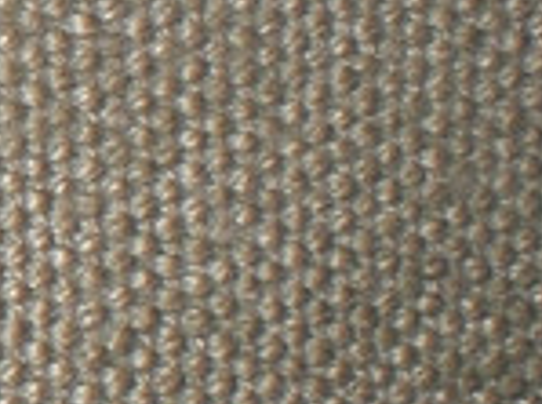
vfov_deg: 5.4
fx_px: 4264
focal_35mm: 273
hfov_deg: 6.5
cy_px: 251
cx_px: -1235
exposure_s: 1/60
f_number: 4.4
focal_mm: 6.3
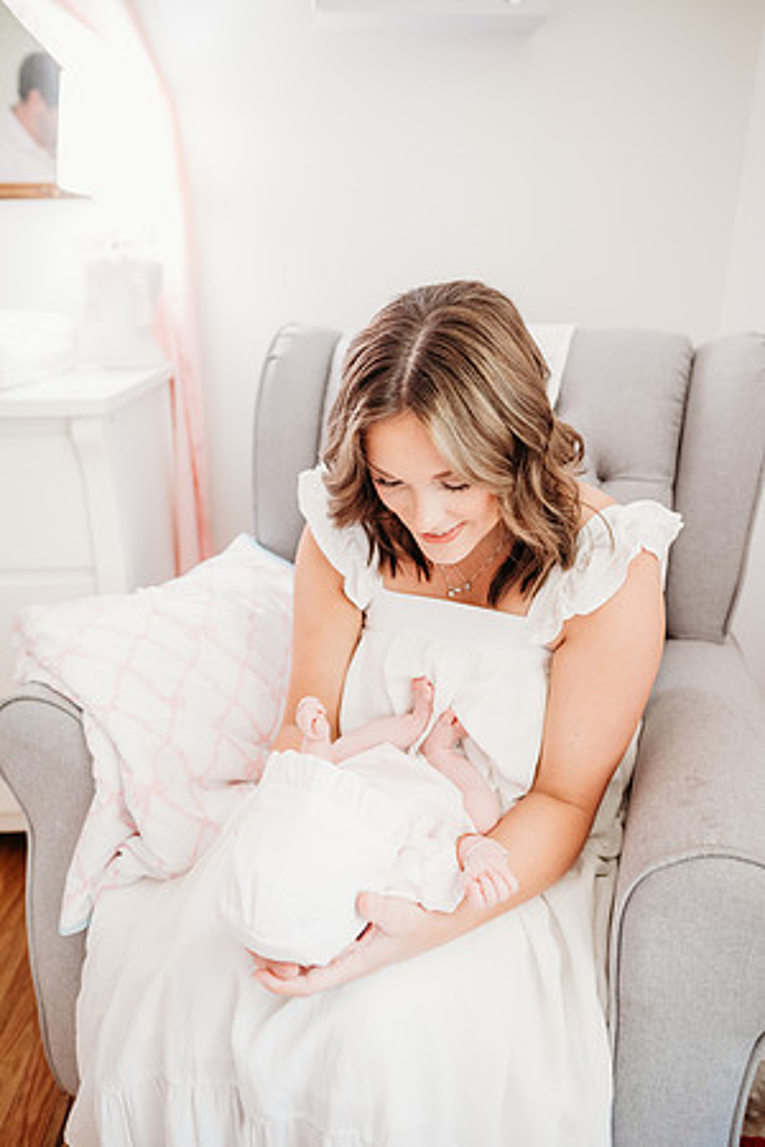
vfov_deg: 73.7
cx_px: 382
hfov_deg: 53.1
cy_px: 574
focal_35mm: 24
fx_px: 765
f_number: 2.8
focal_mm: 24
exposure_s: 1/200
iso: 1600
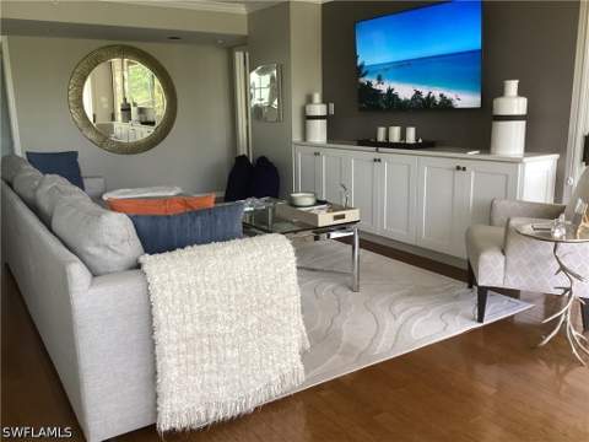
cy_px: 221
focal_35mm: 31
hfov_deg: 58.4
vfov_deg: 45.4
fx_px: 527
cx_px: 294
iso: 160
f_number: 2.4
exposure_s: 1/60
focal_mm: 3.3
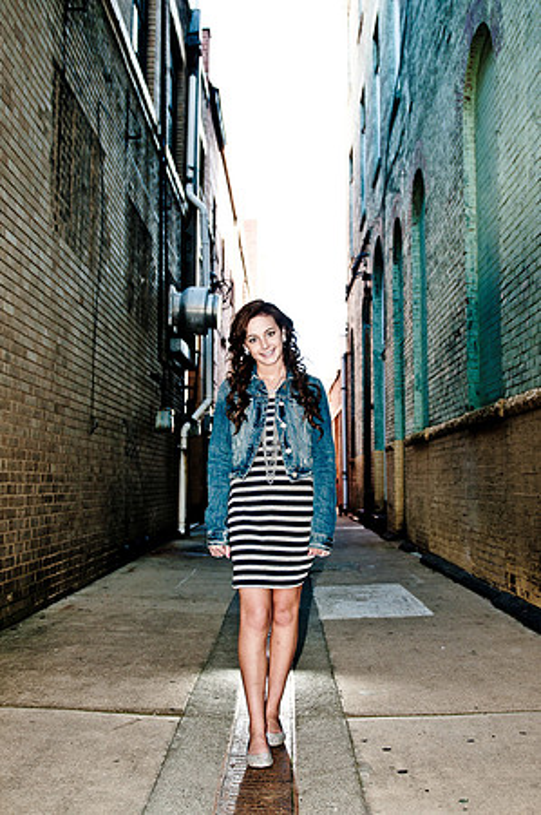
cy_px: 408
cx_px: 270
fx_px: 813
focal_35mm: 36
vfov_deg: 53.2
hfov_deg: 36.8
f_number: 2.8
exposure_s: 1/320
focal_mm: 24
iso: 200
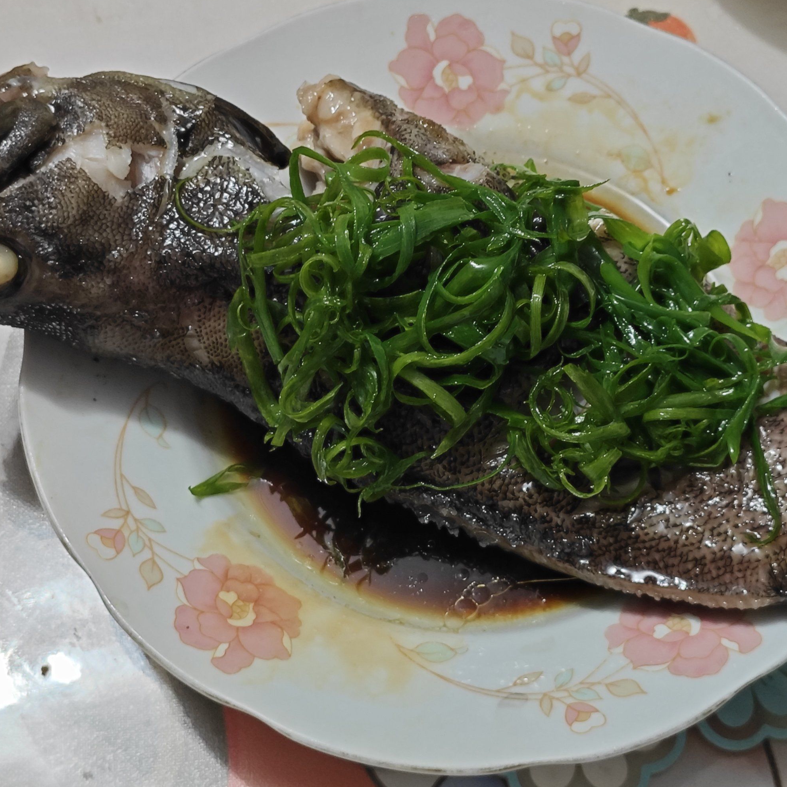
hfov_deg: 57.2
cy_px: 388
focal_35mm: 28
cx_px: 436
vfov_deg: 57.3
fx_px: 720
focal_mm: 5.43
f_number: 1.8
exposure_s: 1/25
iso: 160
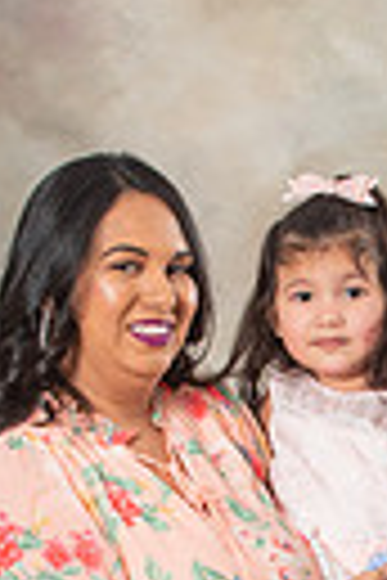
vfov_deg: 4.9
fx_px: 6772
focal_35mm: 420
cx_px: 487
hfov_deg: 3.3
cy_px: 704
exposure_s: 1/125
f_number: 5.6
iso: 200
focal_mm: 70
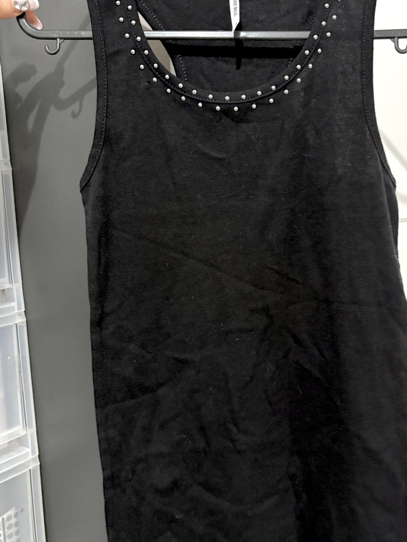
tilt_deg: -5.8
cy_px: 248
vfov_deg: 50.1
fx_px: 580
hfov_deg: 38.5
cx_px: 240
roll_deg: +2.9
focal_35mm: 37
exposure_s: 1/30
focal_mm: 5.96
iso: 640
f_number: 1.6
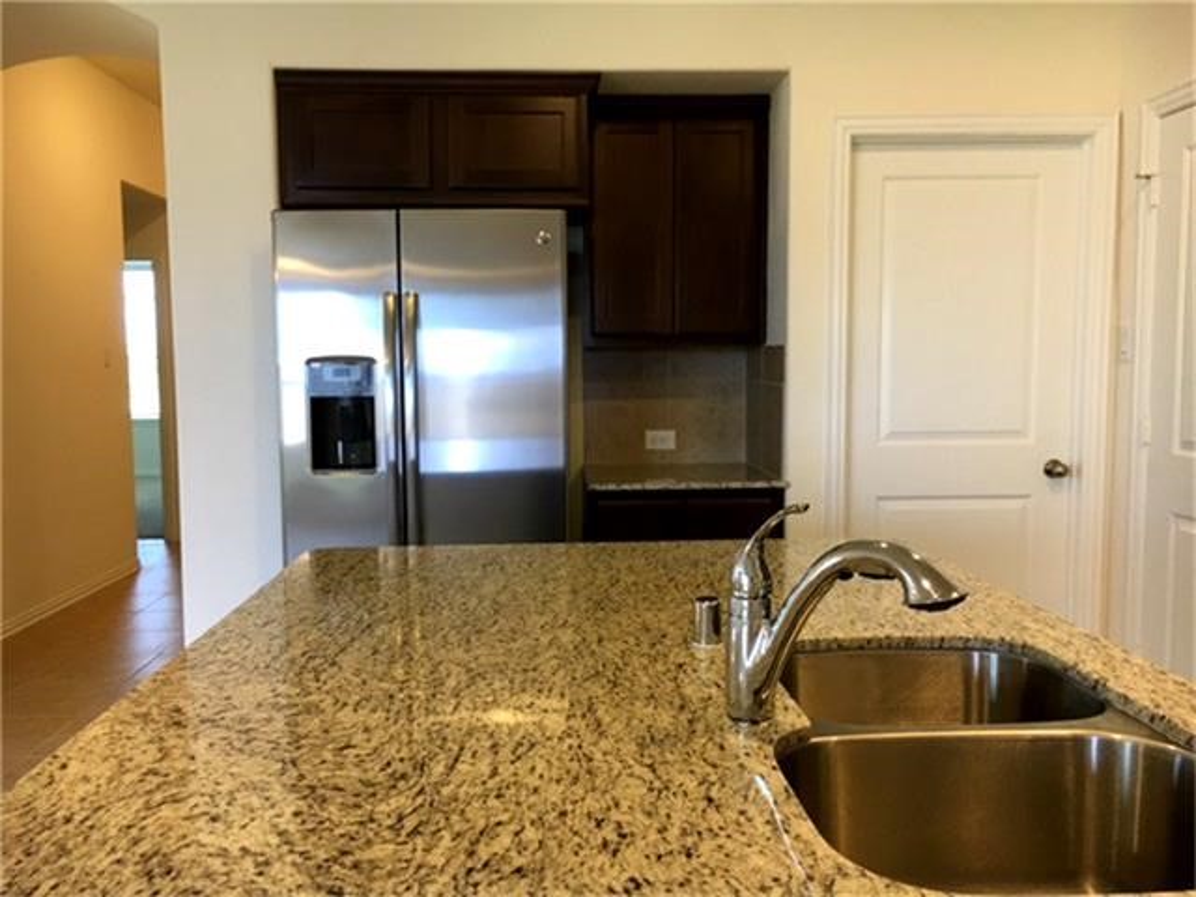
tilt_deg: -5.3
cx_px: 598
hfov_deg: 61.7
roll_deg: +1.4
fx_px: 1002
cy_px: 448
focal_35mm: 29
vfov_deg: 48.2
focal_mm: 4.15
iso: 40
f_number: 2.2
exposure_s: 1/30
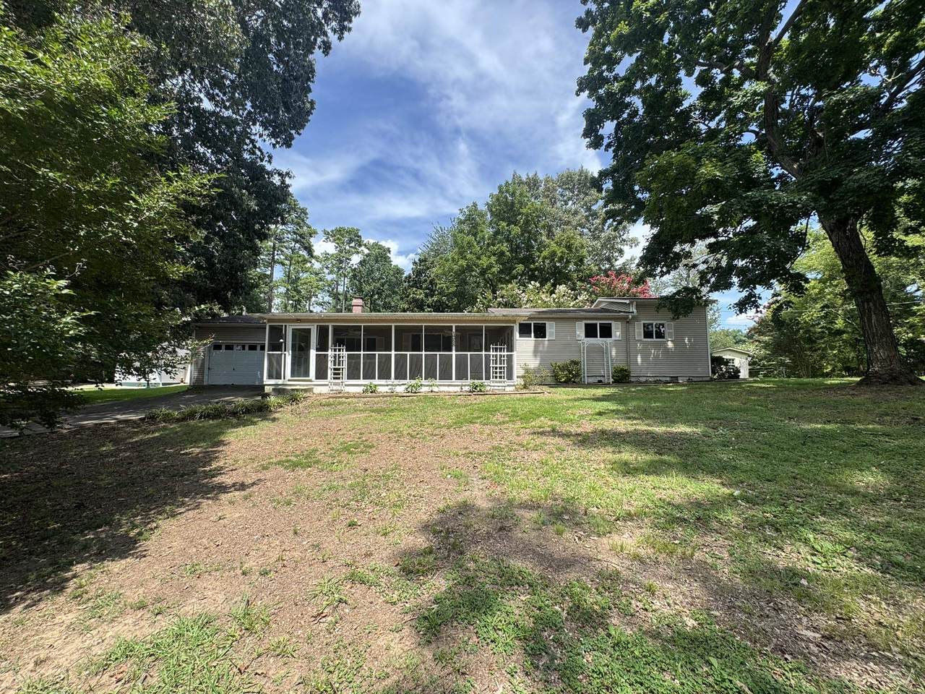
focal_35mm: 14
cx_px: 462
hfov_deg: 102.1
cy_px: 347
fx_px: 374
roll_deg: +0.1
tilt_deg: +4.6
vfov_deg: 85.7
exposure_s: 1/652
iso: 50
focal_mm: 2.22
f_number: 2.2
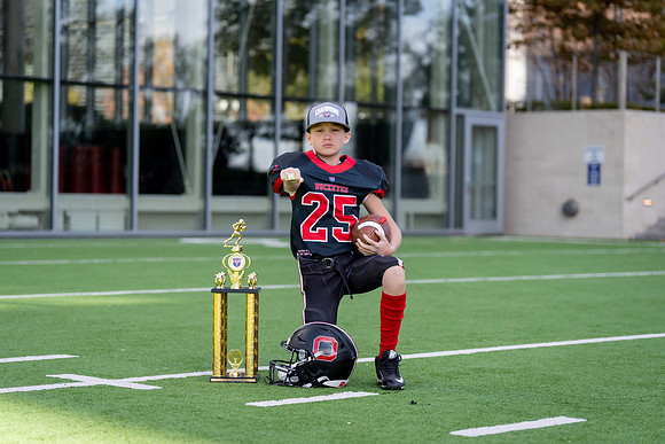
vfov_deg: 15.5
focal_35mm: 88
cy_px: 222
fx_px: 1626
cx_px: 332
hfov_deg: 23.1
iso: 100
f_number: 2.8
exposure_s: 1/500
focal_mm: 88
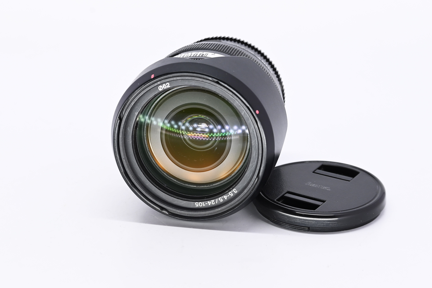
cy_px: 144
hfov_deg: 25.1
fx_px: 972
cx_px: 216
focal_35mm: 81
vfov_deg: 16.9
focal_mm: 54
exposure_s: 1/160
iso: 500
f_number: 9
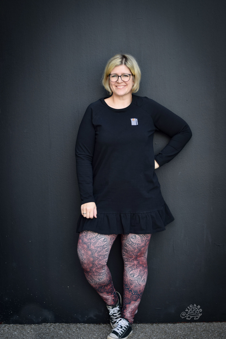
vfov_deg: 27.0
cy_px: 170
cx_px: 113
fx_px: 706
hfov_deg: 18.2
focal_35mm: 75
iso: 100
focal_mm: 50
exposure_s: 1/250
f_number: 1.8
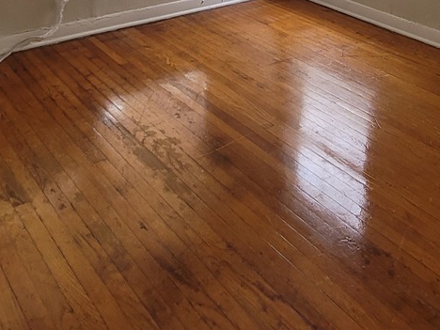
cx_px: 237
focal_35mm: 40
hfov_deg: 46.8
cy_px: -86
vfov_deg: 29.7
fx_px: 508
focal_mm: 2.2
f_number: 2.2
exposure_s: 1/120
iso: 80
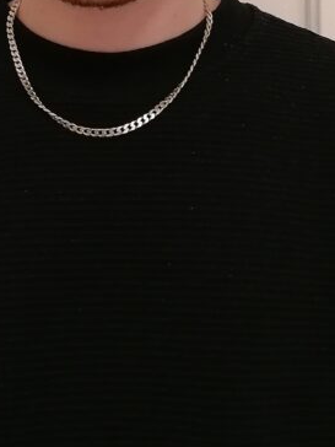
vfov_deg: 22.9
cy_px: -134
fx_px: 981
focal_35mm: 76
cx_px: 103
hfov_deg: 19.3
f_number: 1.8
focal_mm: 4.75
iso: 250
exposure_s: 1/33.3
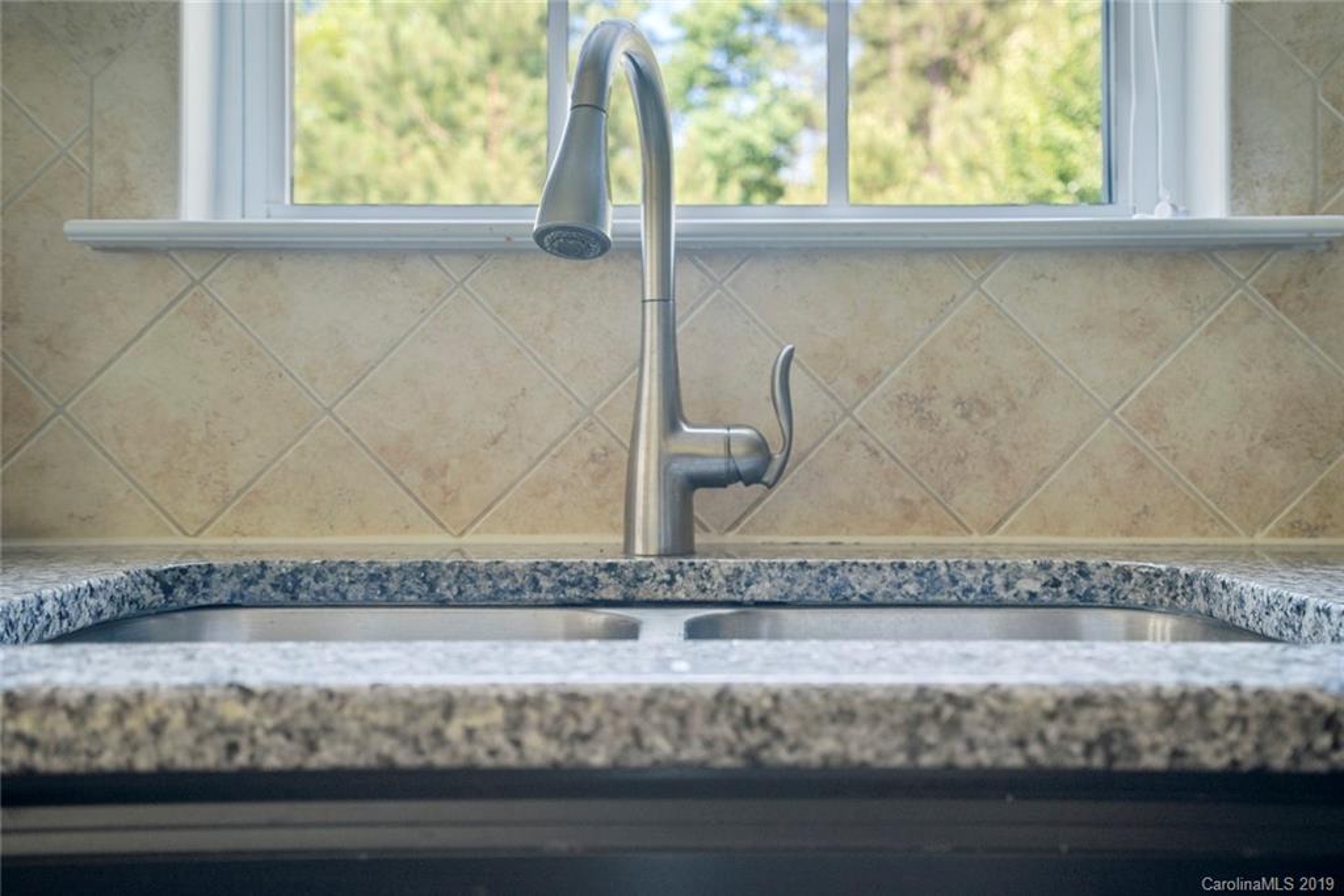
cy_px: 448
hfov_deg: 54.4
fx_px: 1307
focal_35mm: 35
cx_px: 672
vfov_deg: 37.9
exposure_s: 1/6
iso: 250
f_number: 4
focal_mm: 35
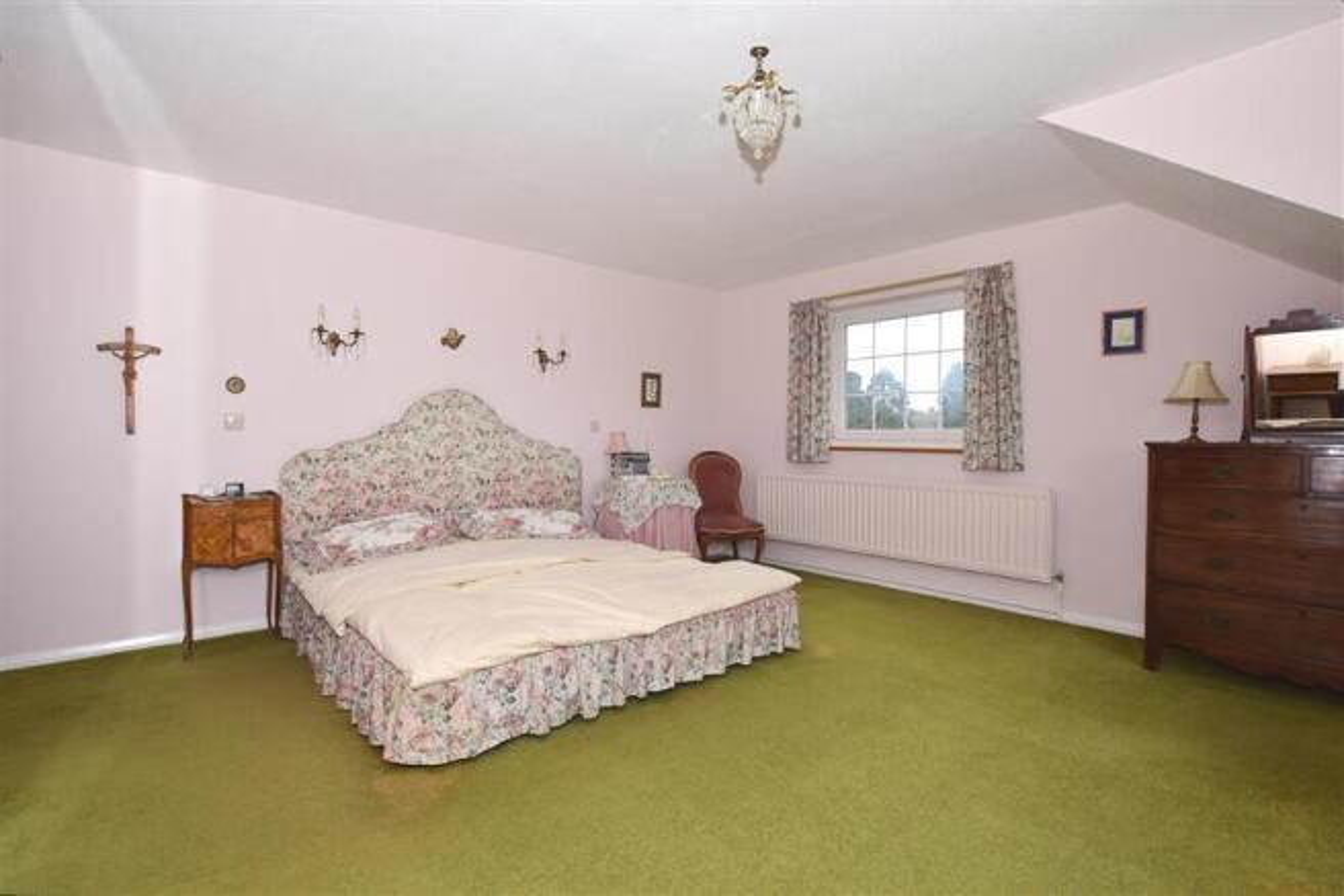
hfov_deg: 100.4
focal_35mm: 15
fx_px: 560
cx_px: 672
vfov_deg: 77.3
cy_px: 448
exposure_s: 1/125
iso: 200
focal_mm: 10
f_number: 5.6
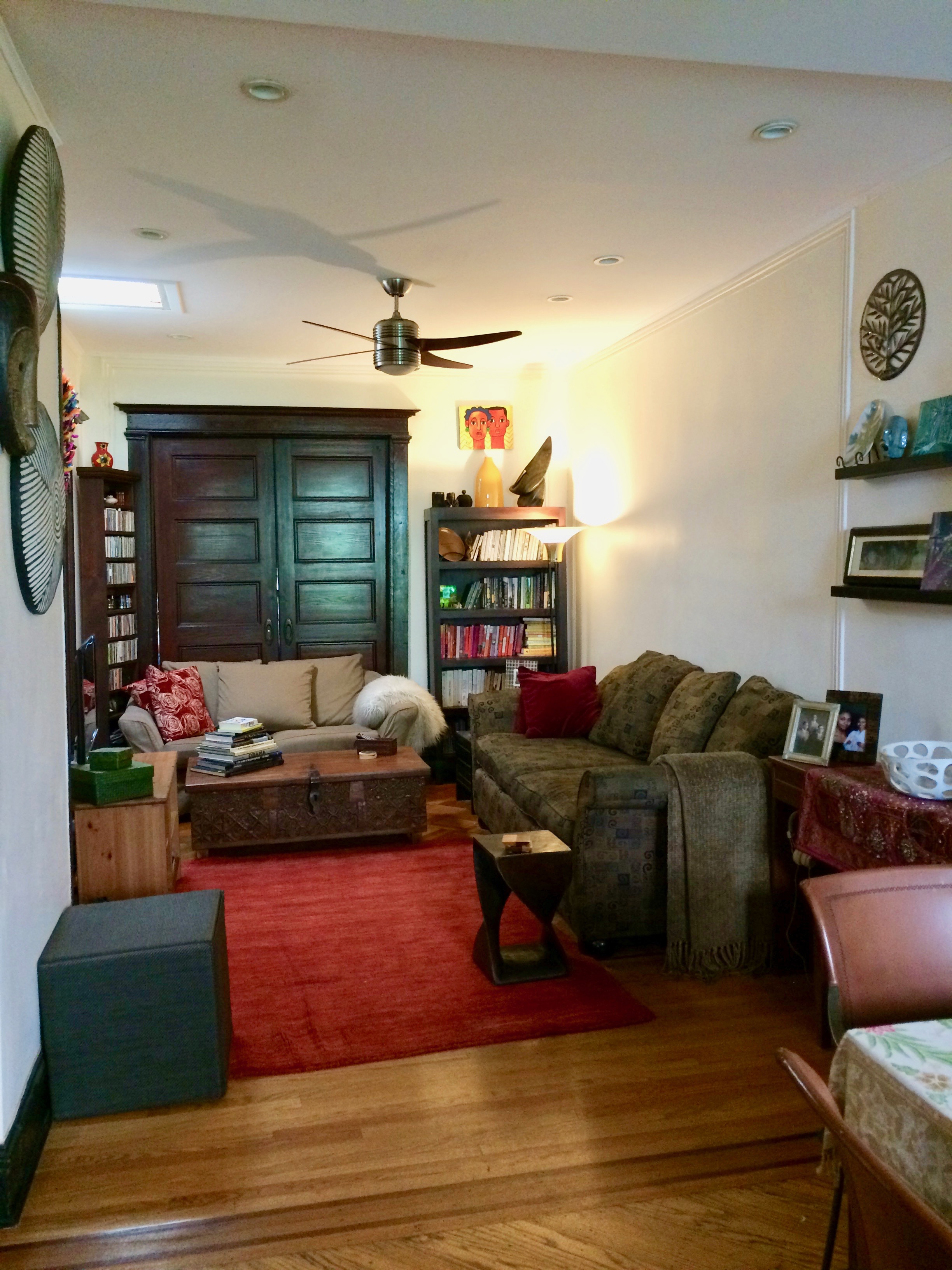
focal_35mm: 29
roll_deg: +0.2
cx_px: 476
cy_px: 635
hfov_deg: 48.2
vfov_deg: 61.7
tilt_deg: -5.3
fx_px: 1063
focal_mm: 4.15
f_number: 2.2
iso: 250
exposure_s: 1/24
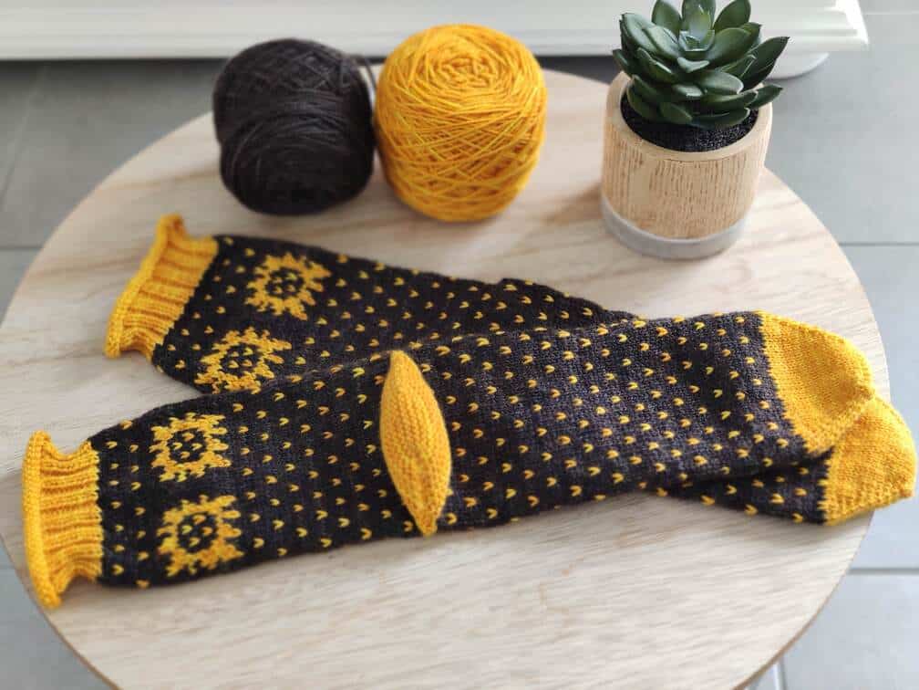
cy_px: 345
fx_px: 1088
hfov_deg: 45.8
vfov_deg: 35.1
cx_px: 460
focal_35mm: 41
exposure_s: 1/100
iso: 348
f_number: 2
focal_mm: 8.16
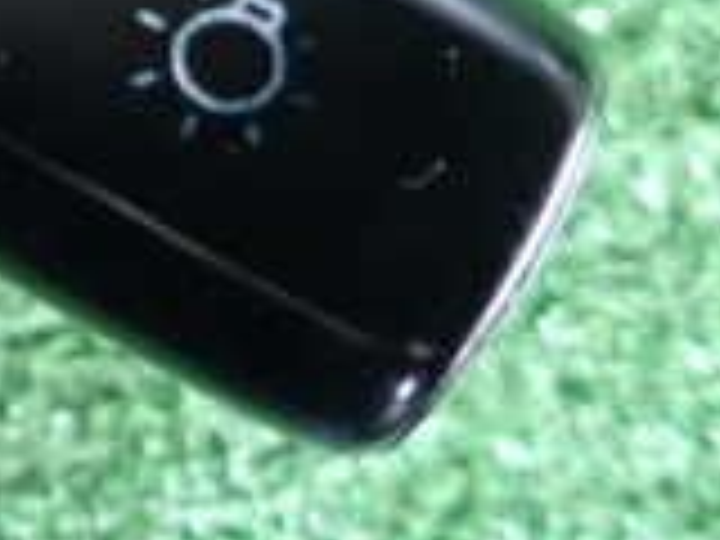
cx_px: -558
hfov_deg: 17.2
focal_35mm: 94
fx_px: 1955
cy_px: -274
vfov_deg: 14.6
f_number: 2
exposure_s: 1/30
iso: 250
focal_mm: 4.5
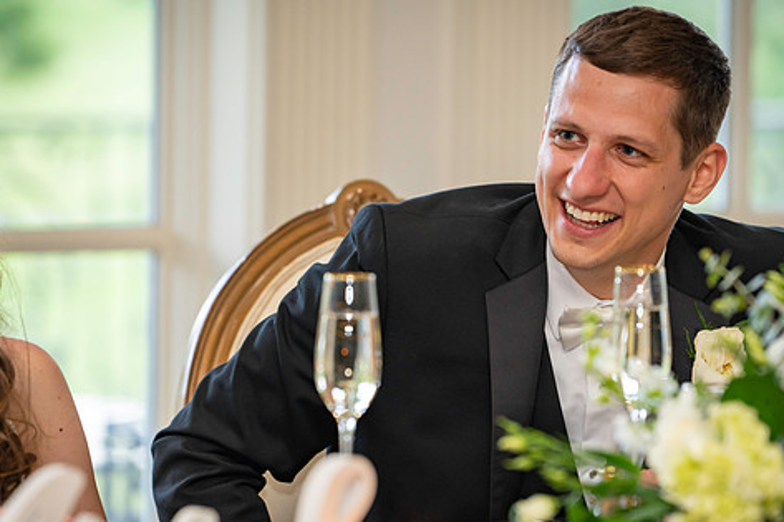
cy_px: 293
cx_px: 406
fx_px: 5333
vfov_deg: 5.6
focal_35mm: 245
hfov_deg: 8.4
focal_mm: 200
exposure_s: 1/80
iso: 1000
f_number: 4
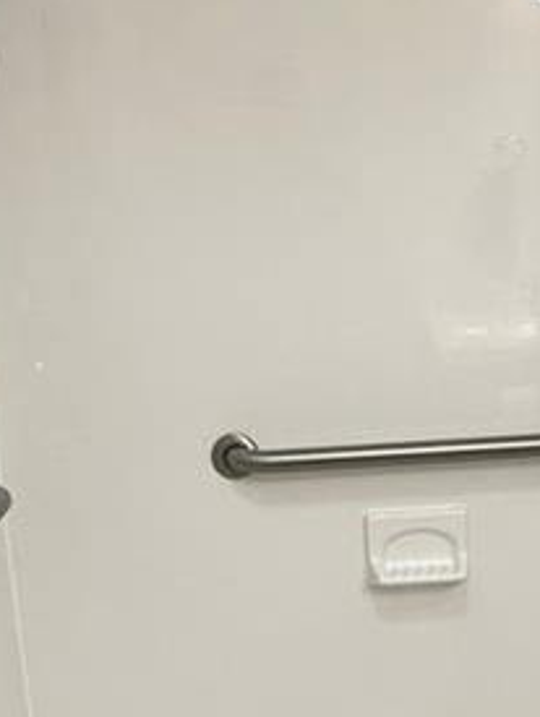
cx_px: 430
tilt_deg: -15.9
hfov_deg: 23.7
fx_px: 1266
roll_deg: +2.4
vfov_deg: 31.3
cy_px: 508
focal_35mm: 61
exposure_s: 1/60
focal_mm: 2.22
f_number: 2.2
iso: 200
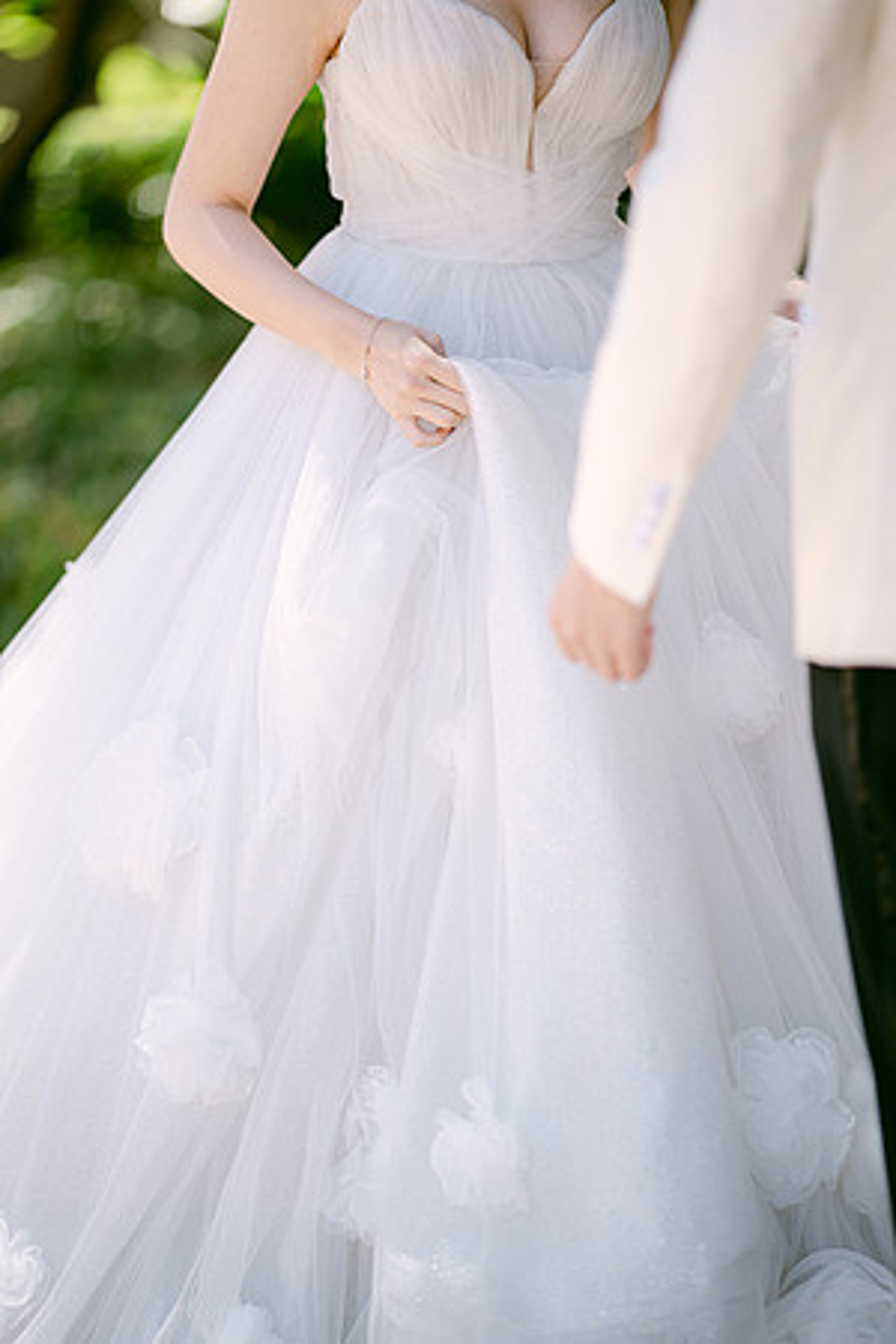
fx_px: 3920
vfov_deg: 19.5
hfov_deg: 13.0
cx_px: 448
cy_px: 672
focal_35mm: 105
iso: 64
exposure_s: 1/1000
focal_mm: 105
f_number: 1.4
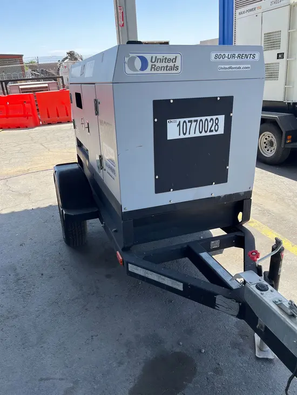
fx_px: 297
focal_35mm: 26
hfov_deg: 53.1
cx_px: 148
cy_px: 198
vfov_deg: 67.3
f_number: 1.6
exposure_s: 1/833
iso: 50
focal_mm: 5.1
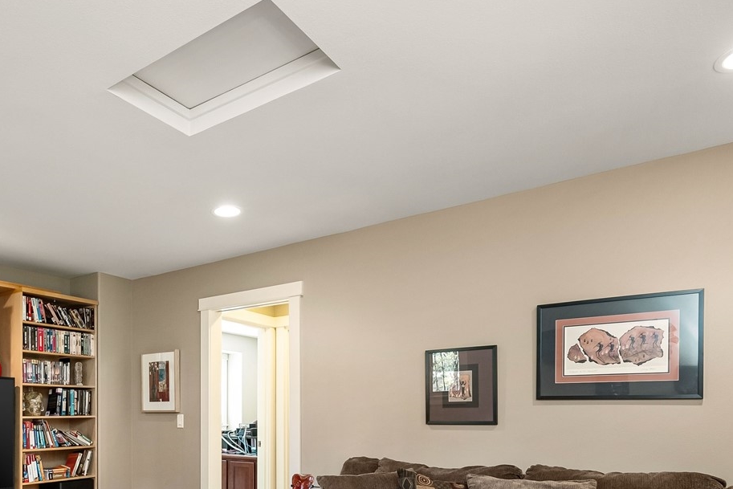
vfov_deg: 46.4
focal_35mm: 26
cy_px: 405
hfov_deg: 66.5
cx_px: 215
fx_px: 529
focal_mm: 14
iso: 250
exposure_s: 1/6
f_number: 9
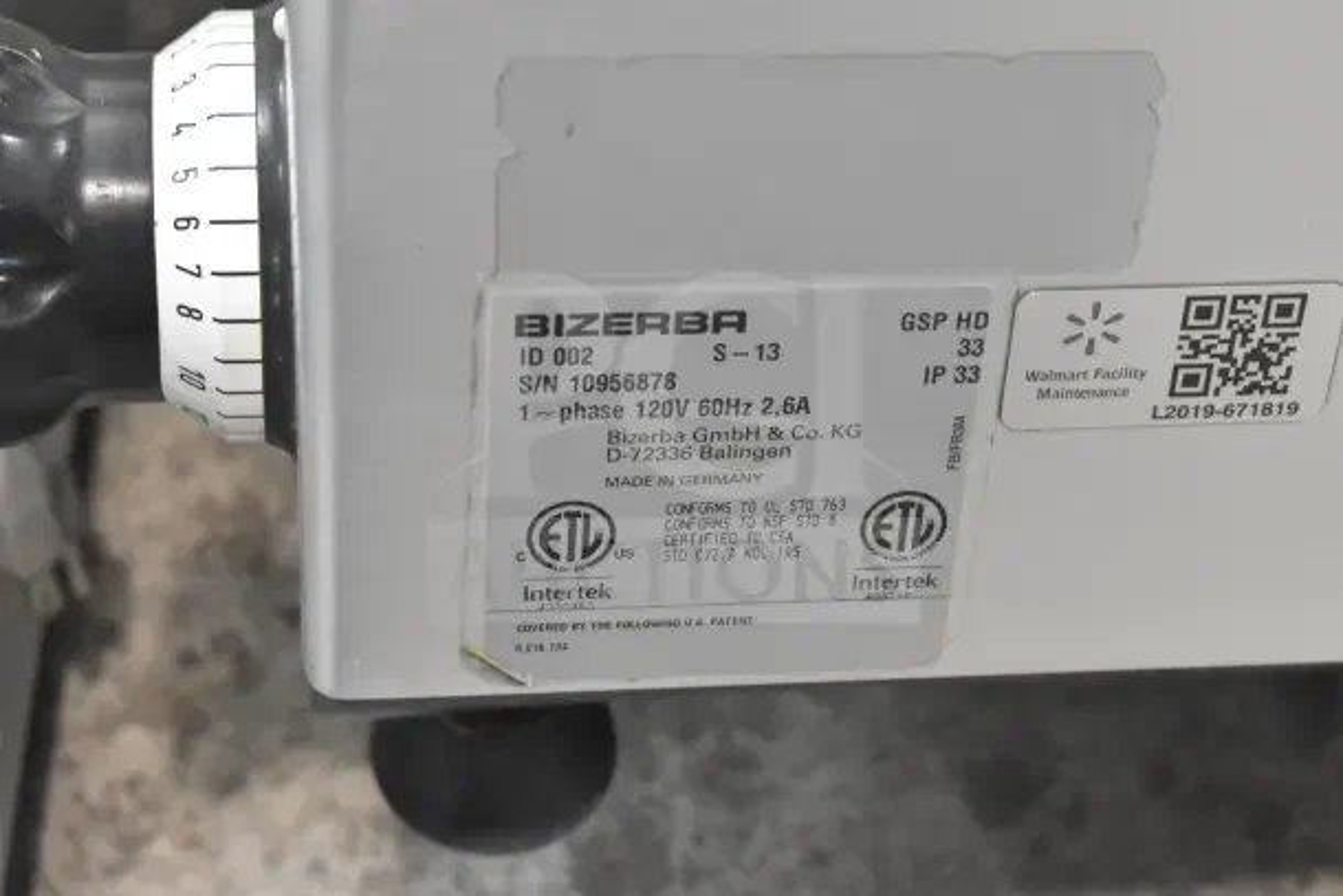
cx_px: 672
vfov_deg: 16.6
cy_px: 448
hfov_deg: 24.6
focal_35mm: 82
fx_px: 3078
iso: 6400
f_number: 6.3
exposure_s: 1/160
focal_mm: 55
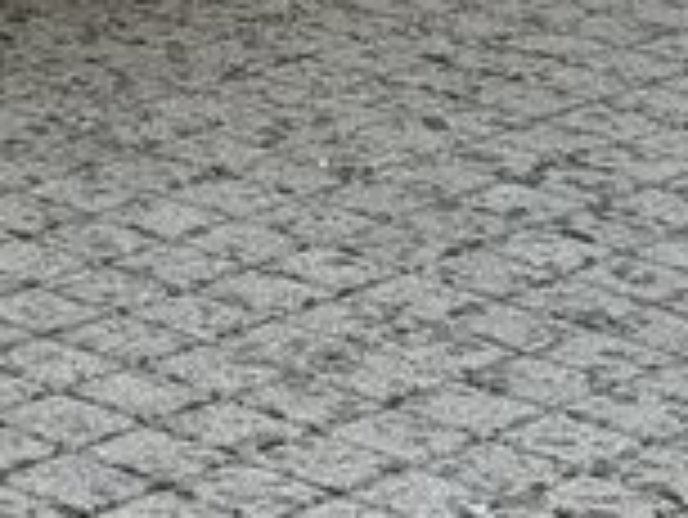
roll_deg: +0.3
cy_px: -617
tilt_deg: -7.9
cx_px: -580
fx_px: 4794
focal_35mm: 241
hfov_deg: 7.9
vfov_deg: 6.0
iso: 64
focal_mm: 6.76
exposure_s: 1/458
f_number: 1.78
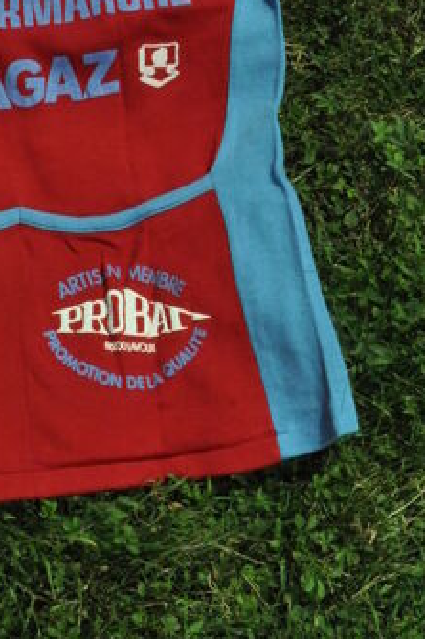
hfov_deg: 13.0
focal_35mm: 104
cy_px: -37
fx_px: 1845
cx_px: 19
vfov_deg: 19.0
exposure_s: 1/4000
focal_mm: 32
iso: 2500
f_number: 29
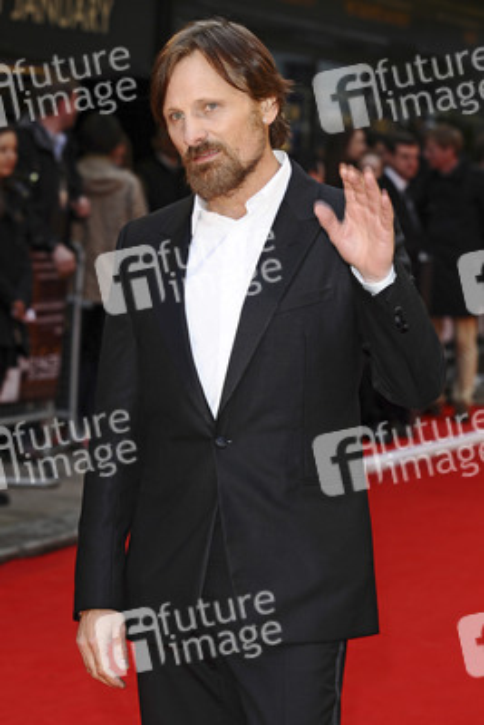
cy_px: 362
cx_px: 242
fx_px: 2418
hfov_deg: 11.4
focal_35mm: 120
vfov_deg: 17.1
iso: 320
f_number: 5
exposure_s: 1/160
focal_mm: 80
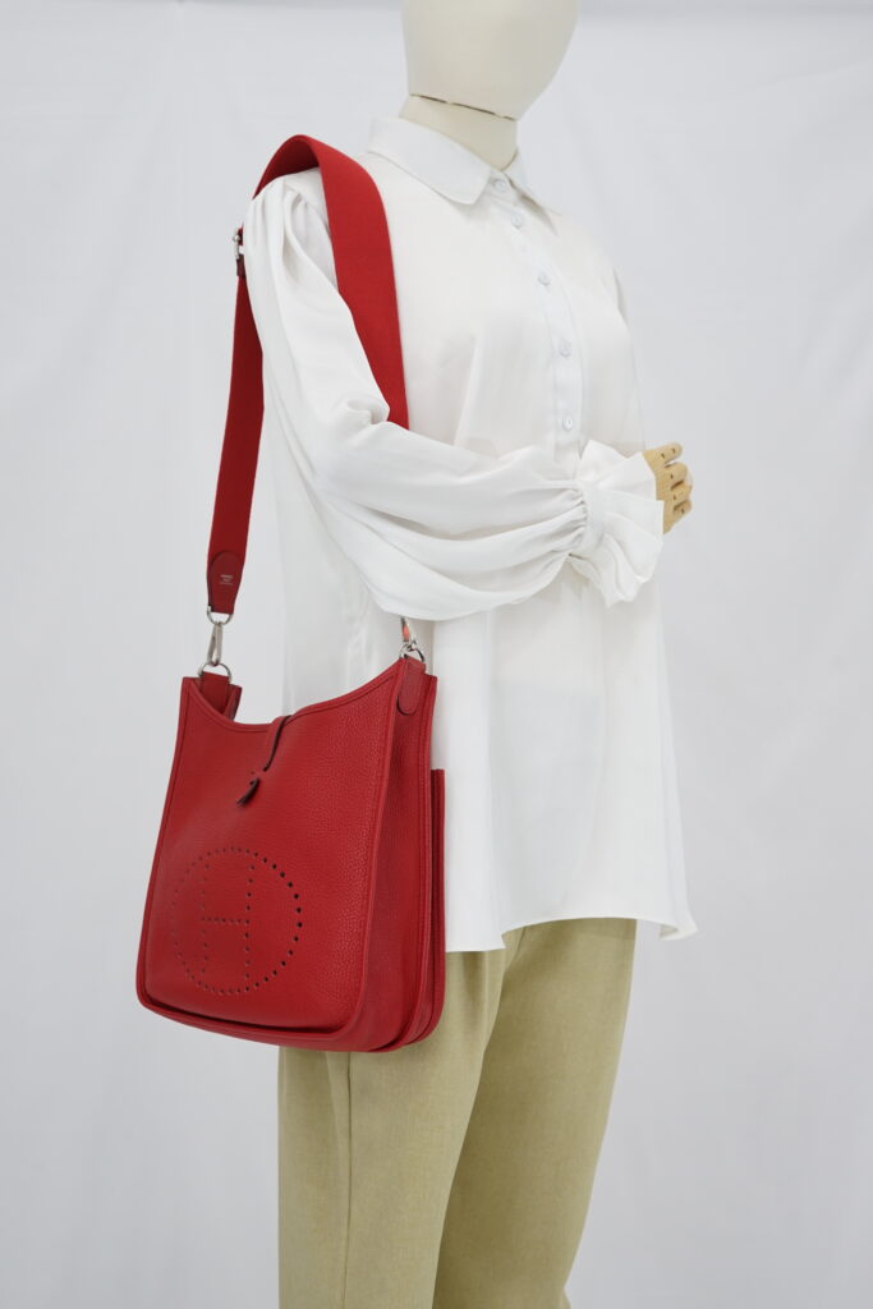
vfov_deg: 39.6
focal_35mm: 50
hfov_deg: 27.0
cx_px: 436
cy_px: 654
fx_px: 1818
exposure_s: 1/13
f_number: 6.3
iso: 640
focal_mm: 50
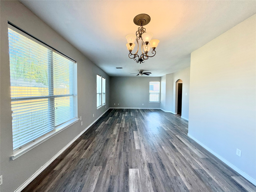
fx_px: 104
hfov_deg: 102.1
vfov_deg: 85.7
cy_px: 96
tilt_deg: -2.2
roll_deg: -0.5
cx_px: 128
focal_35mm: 14
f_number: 2.2
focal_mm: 2.22
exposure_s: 1/120
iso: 100
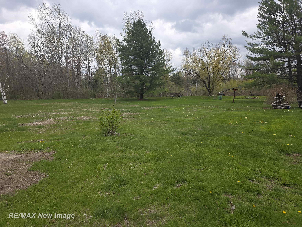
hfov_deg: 73.9
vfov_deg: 58.9
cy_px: 114
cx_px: 151
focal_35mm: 23
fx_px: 201
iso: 12
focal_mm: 6.3
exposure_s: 1/354
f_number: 1.7
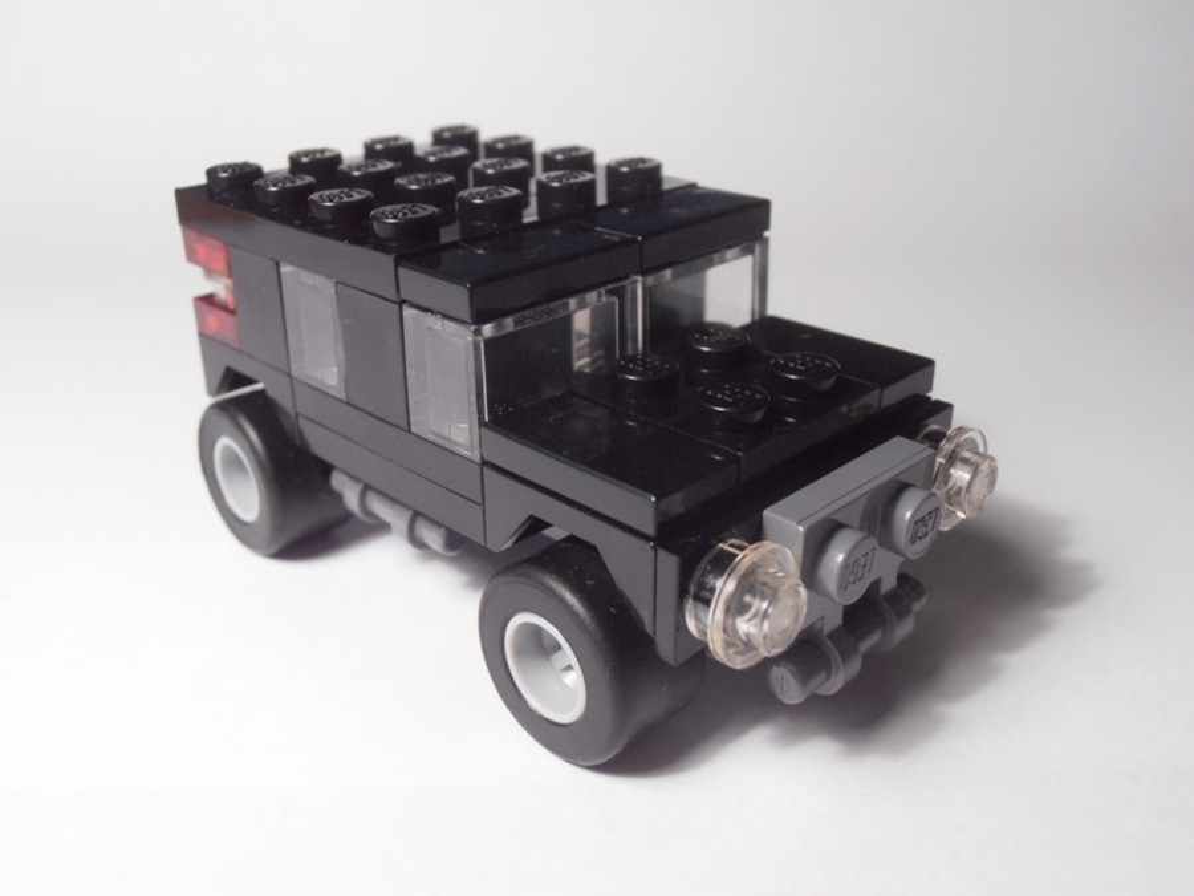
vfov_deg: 38.7
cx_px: 597
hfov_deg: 50.1
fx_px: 1276
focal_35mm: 37
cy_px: 448
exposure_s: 1/30
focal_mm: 6.61
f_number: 3.9
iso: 125
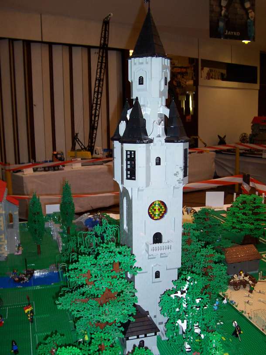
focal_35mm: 37
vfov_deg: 50.1
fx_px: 379
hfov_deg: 38.7
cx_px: 133
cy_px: 178
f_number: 2.8
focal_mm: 5.6
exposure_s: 1/60
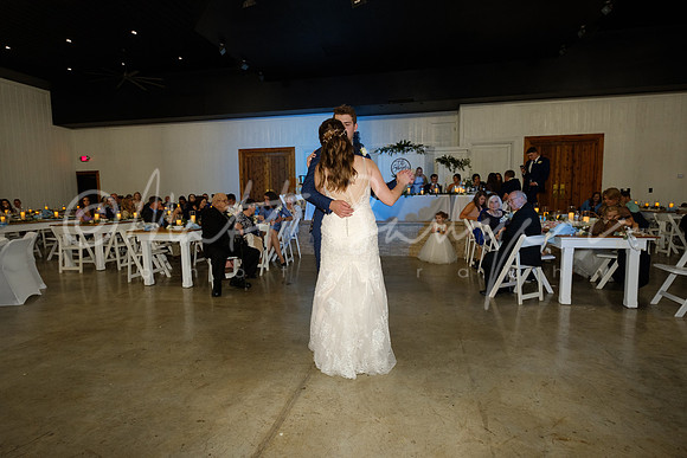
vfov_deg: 67.4
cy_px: 229
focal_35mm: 18
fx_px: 344
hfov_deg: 90.0
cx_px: 344
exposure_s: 1/40
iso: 1600
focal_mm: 12
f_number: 4
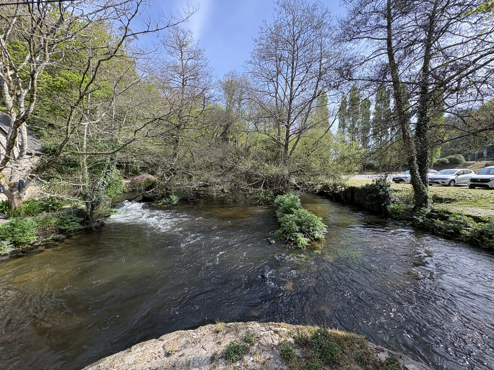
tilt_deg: -2.3
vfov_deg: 85.7
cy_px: 185
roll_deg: +0.4
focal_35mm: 14
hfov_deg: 102.1
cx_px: 247
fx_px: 200
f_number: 2.2
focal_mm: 2.22
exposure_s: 1/386
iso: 64
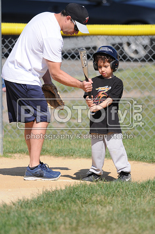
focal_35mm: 450
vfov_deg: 4.6
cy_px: 117
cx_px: 78
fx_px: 2915
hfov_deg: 3.0
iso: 200
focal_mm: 300
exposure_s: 1/1600
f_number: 4
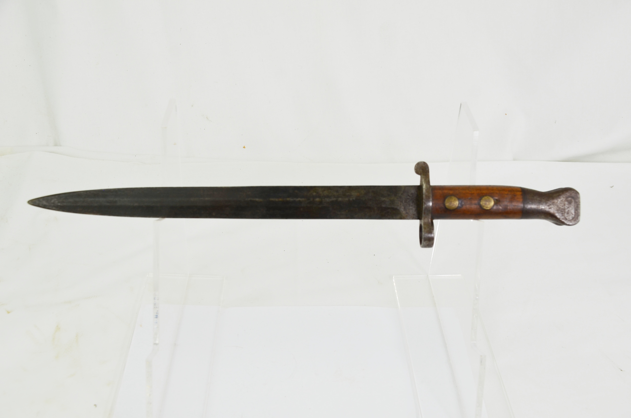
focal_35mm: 39
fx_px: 682
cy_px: 209
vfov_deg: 34.1
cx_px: 316
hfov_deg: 49.6
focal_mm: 26
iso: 200
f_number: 6.3
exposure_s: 1/160
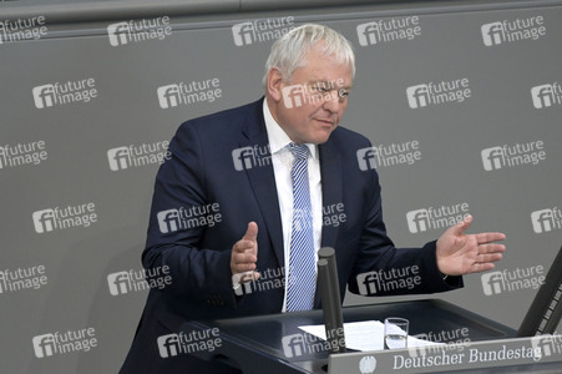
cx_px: 281
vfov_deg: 3.3
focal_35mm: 410
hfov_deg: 5.0
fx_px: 6396
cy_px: 187
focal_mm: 410
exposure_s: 1/500
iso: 8000
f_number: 5.6
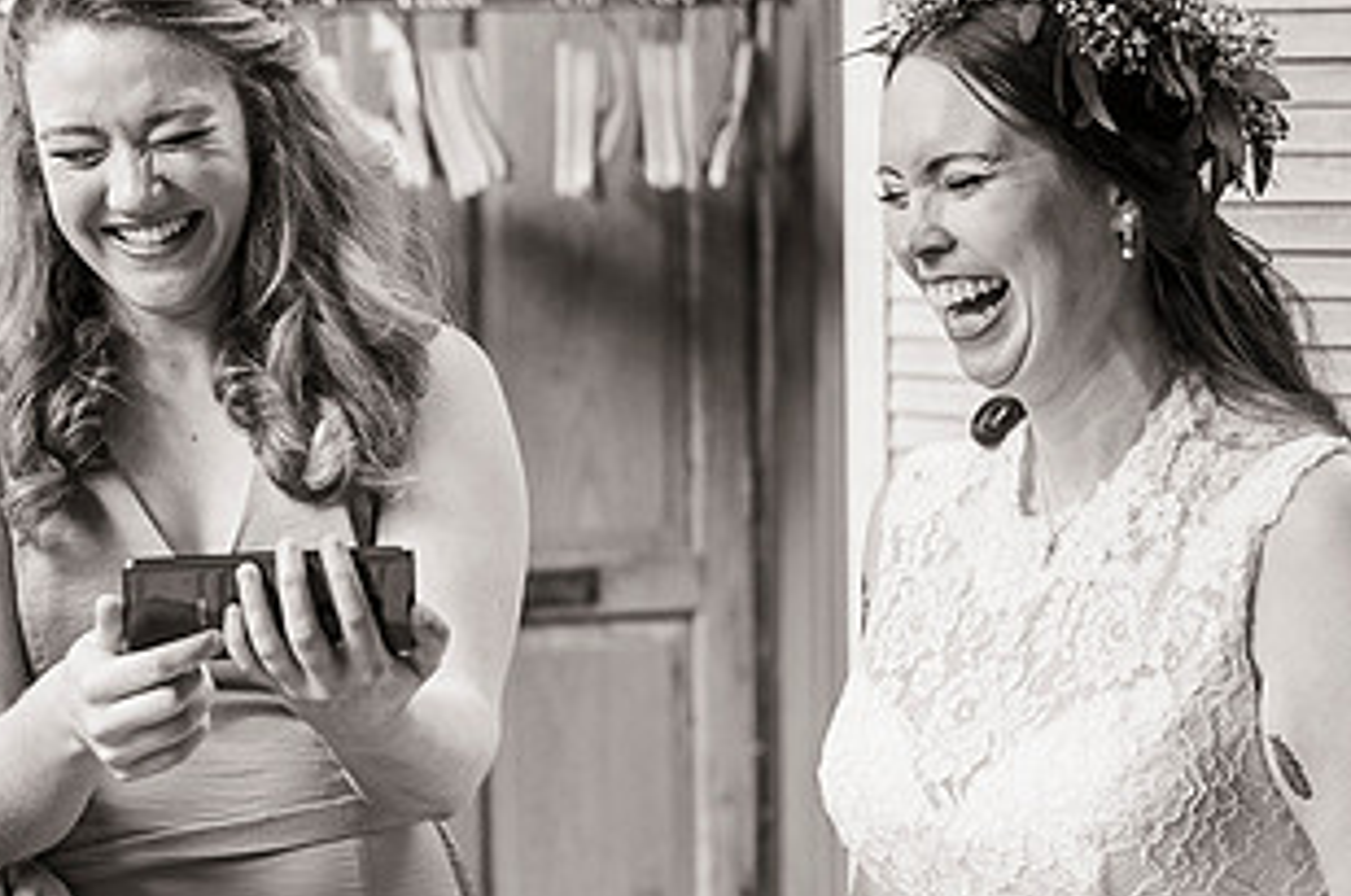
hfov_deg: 21.4
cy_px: 446
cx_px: 219
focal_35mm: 94
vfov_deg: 14.5
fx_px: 3522
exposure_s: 1/320
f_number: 2.8
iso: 1600
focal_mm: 50
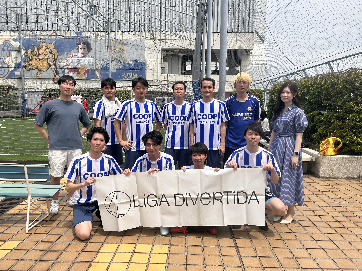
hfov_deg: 67.3
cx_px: 181
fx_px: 272
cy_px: 136
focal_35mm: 26
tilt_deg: -7.4
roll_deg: -0.3
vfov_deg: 53.1
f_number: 1.5
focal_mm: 5.7
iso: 50
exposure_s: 1/4630
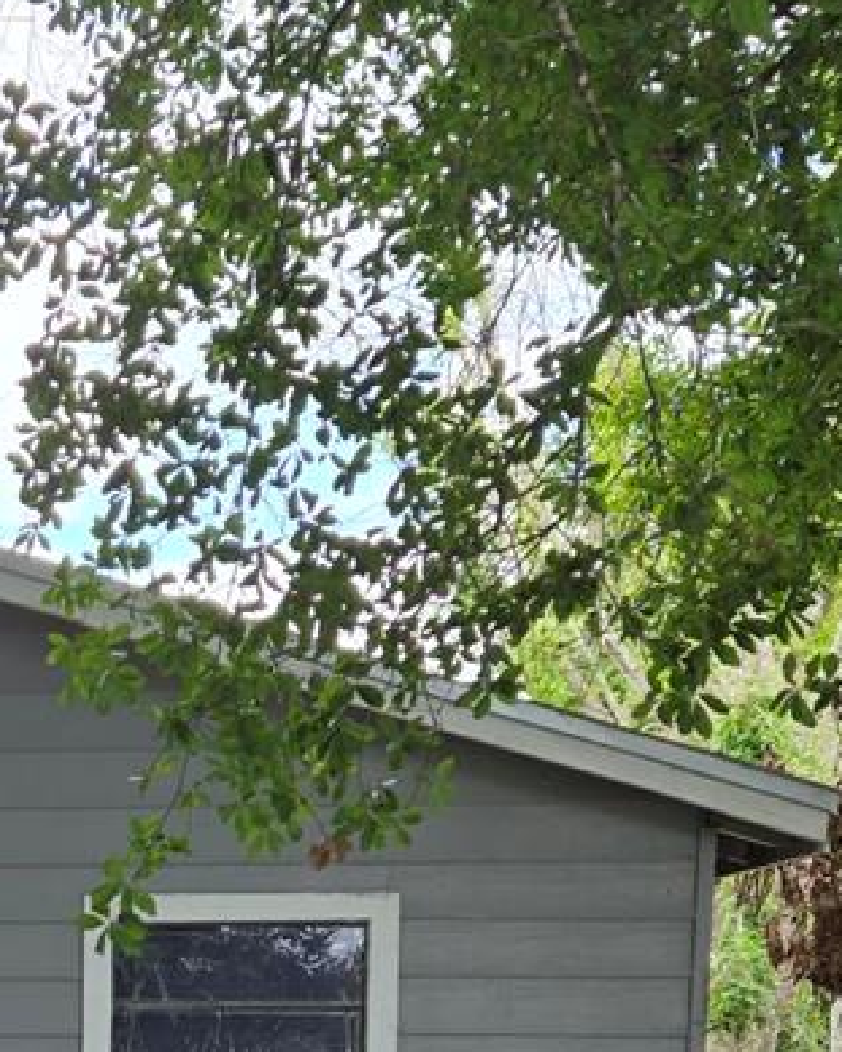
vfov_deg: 19.5
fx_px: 2866
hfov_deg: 15.3
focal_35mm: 92
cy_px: 1303
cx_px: -478
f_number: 1.8
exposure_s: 1/418
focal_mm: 5.4
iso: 25
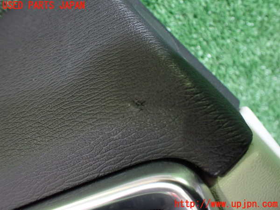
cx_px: 140
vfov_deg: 46.8
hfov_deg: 60.0
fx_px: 243
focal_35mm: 30
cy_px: 105
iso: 800
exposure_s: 1/40
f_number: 2.3
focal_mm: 5.4
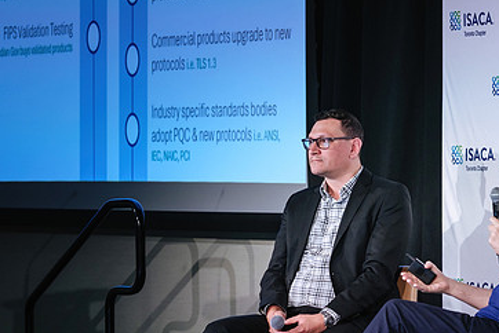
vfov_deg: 5.5
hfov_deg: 8.2
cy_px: 262
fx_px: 3496
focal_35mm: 252
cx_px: 301
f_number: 2.8
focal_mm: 102.2
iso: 800
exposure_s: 1/80
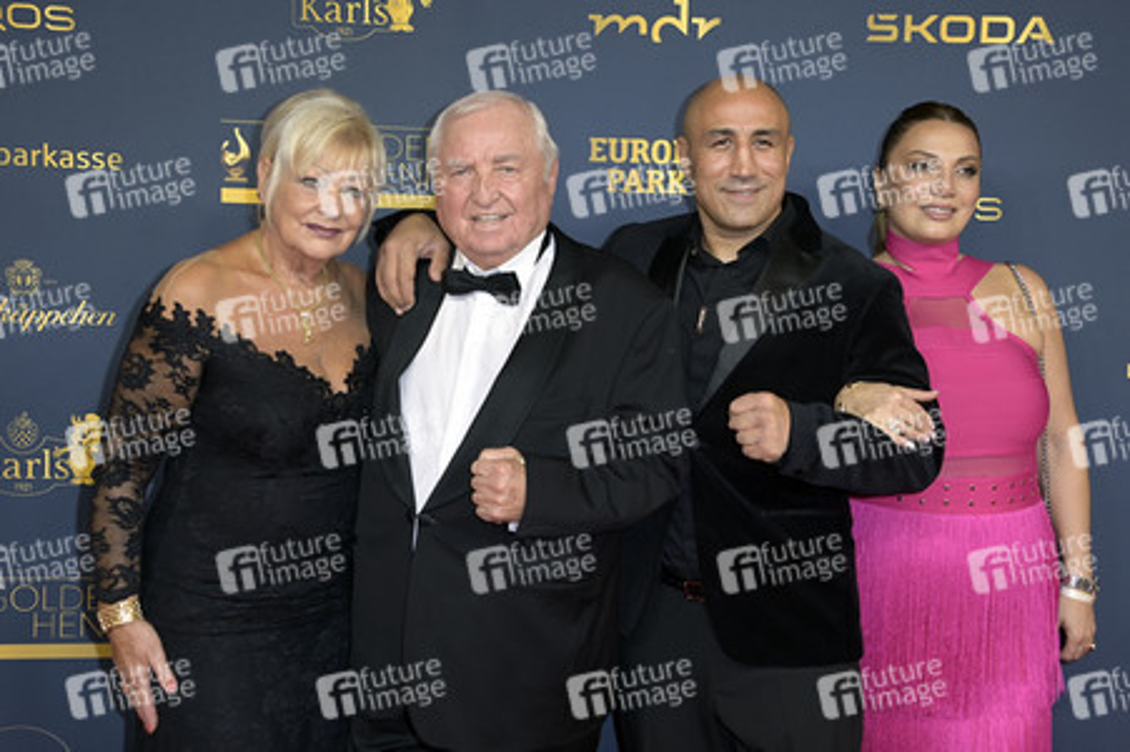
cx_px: 565
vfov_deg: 24.6
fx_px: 1725
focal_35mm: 55
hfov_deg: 36.3
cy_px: 376
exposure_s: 1/250
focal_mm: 55
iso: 640
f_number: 5.6
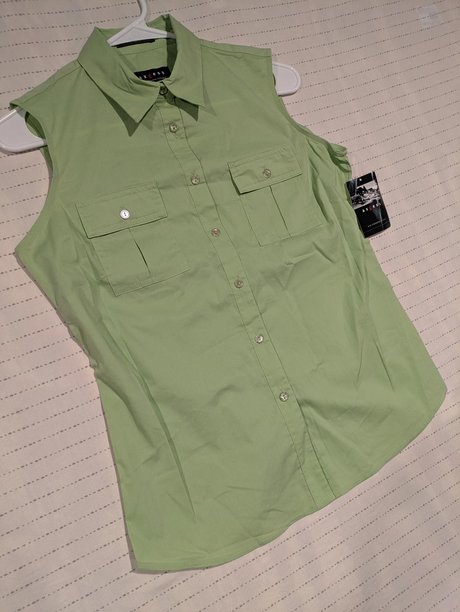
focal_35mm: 25
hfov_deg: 54.9
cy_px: 306
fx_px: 443
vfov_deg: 69.4
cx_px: 230
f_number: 1.89
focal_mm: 5.43
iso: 345
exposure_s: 1/120
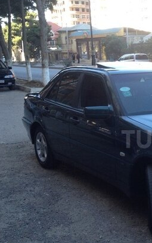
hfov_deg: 20.3
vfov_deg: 33.9
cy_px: 139
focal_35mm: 60
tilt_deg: -18.4
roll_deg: +1.2
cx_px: 182
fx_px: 398
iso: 50
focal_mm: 4.28
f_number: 2.4
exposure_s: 1/134
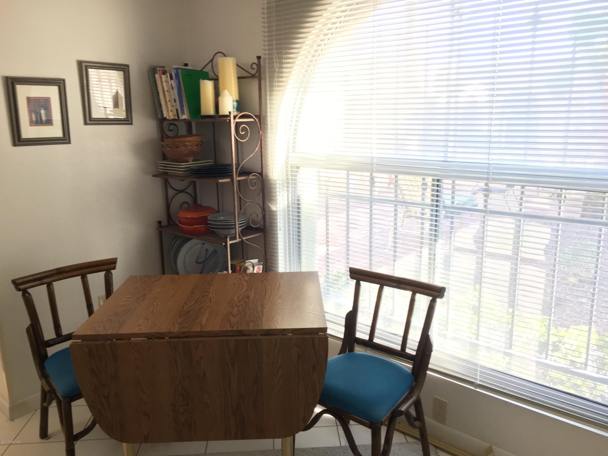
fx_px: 509
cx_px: 304
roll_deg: +1.0
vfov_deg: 48.2
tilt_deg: -13.0
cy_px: 228
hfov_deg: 61.7
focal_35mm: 29
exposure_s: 1/33
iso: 125
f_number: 2.2
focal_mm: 4.15
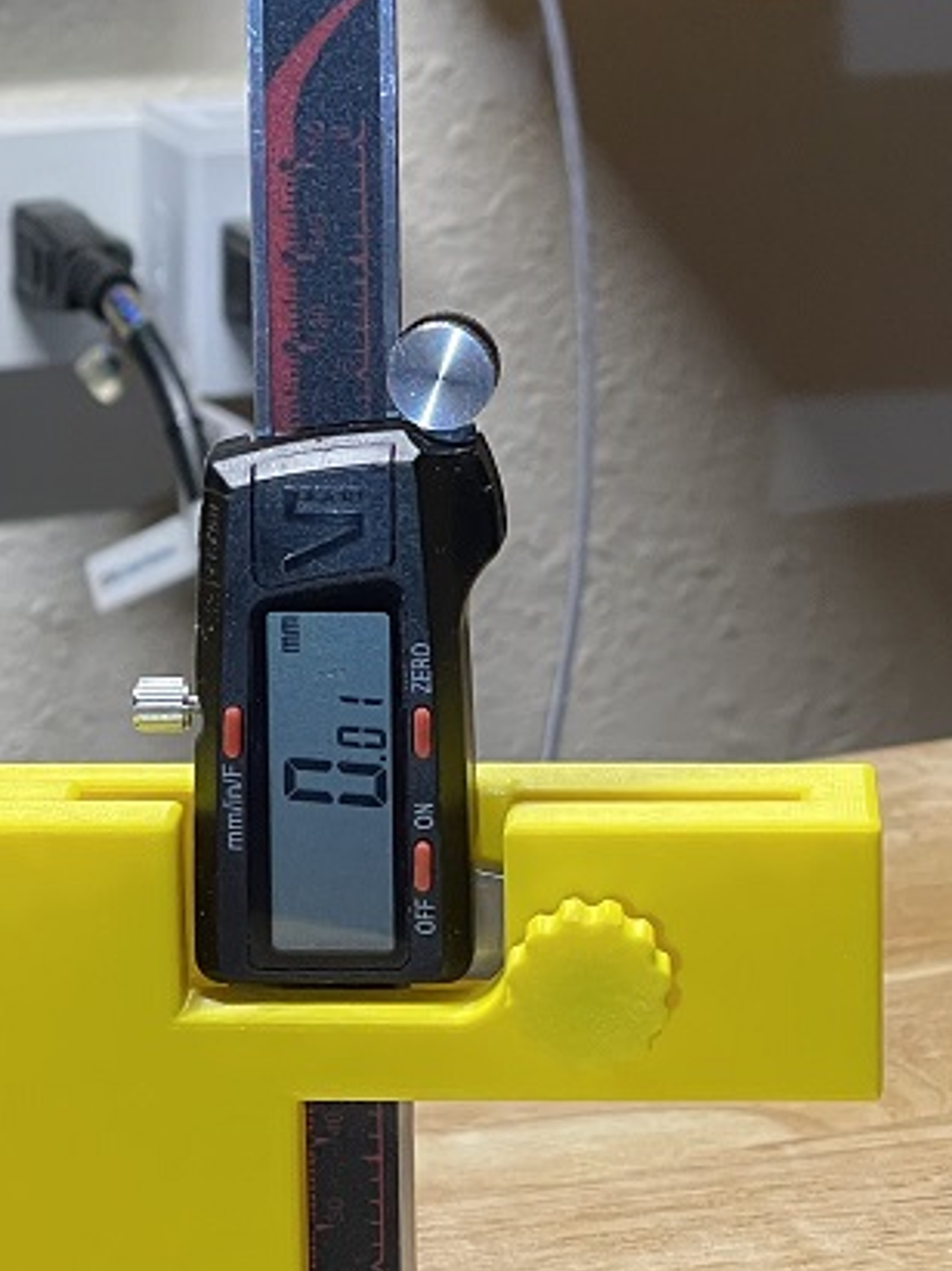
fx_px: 5760
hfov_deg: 9.4
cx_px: 371
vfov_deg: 12.6
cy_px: 340
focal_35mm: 157
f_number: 2.2
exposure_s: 1/60
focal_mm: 7.5
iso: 320
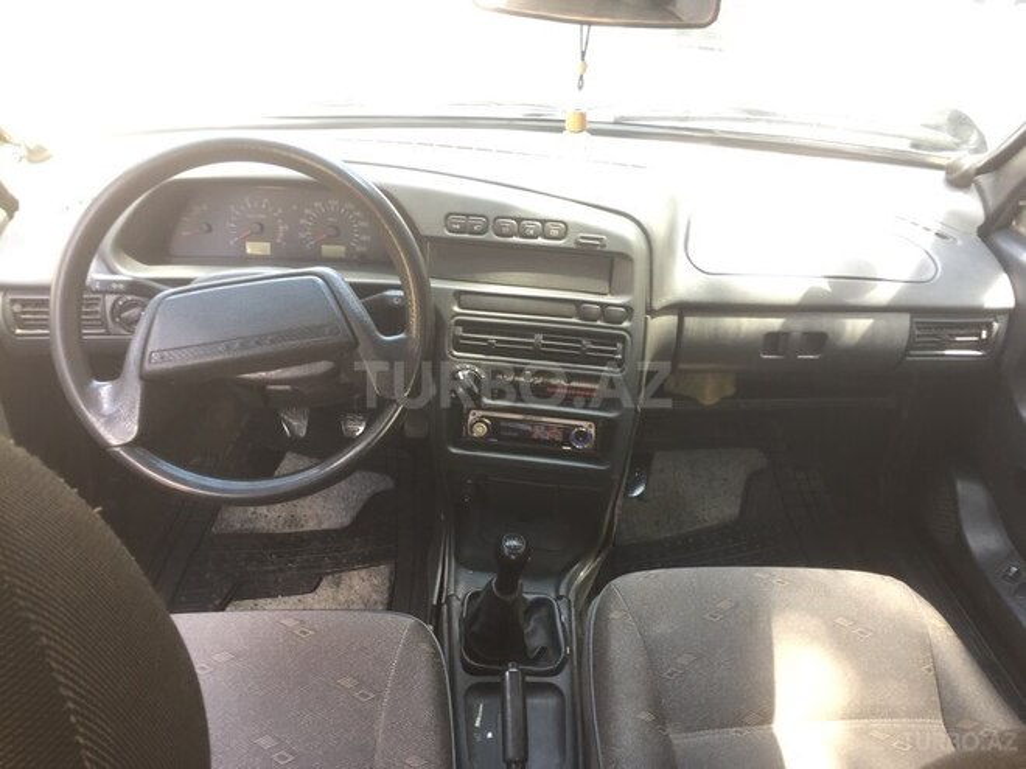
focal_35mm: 29
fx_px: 860
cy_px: 384
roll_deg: -3.3
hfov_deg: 61.7
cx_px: 513
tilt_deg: -23.5
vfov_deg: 48.2
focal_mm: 4.15
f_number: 2.2
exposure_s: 1/33
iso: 50
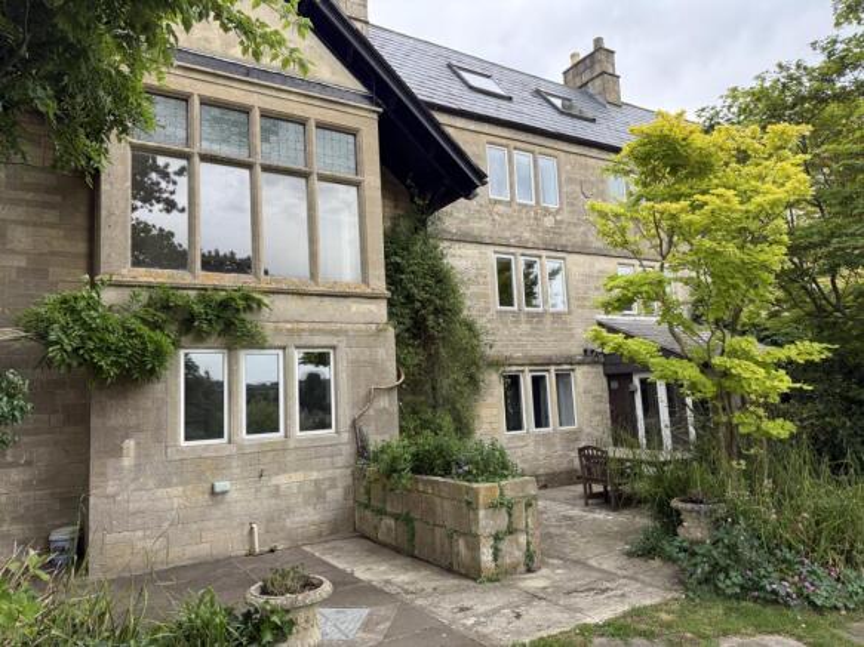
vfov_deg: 56.8
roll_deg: +2.5
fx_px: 599
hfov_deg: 71.6
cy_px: 324
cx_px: 432
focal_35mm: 24
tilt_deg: +6.7
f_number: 1.78
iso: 100
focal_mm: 6.76
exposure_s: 1/1192
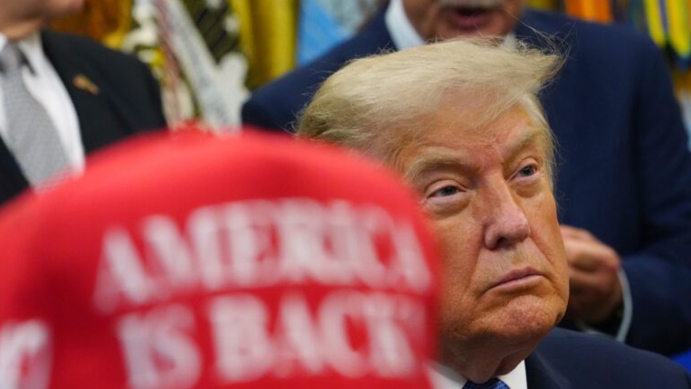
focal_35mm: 158
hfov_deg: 13.6
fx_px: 2895
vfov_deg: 7.7
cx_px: 345
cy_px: 227
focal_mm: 100
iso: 5000
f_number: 5
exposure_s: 1/250
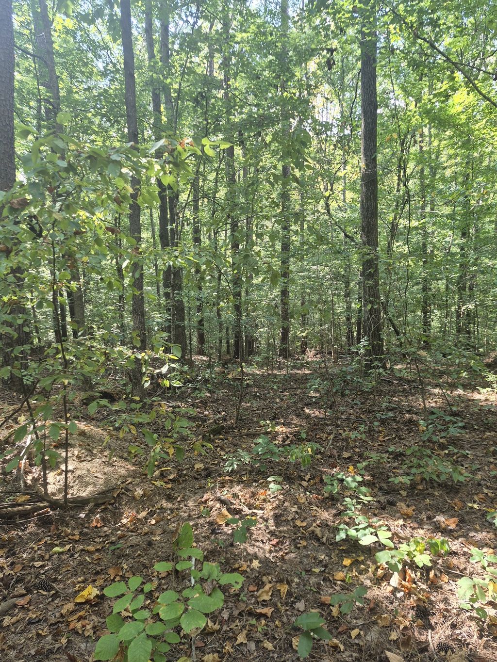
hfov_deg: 58.9
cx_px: 248
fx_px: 440
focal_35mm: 23
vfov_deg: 73.9
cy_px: 331
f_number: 1.8
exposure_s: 1/180
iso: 100
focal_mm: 5.4
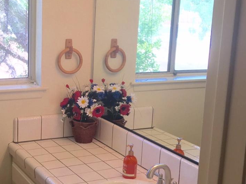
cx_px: 71
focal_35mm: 62
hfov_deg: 30.8
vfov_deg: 23.6
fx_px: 440
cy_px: 102
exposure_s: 1/120
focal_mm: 4.15
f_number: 2.2
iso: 32
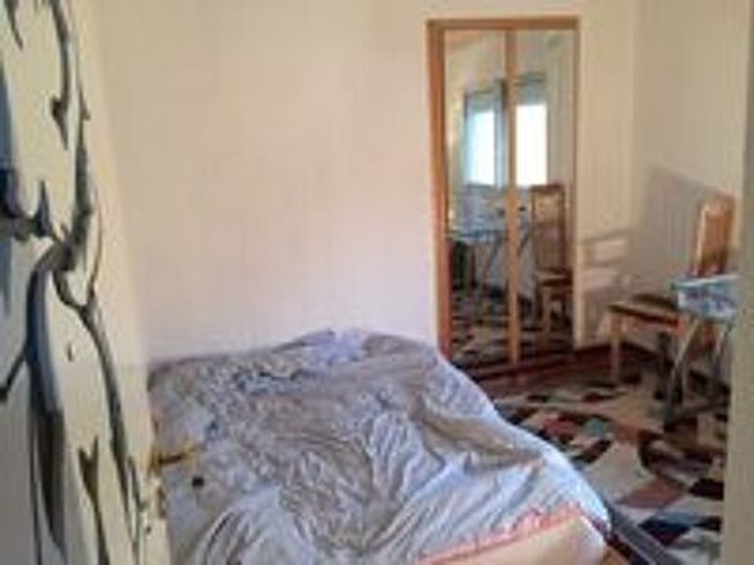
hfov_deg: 61.7
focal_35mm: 29
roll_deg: +4.5
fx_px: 632
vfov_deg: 48.2
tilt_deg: -12.3
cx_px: 377
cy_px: 282
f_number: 2.2
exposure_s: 1/4
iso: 100
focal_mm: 4.15
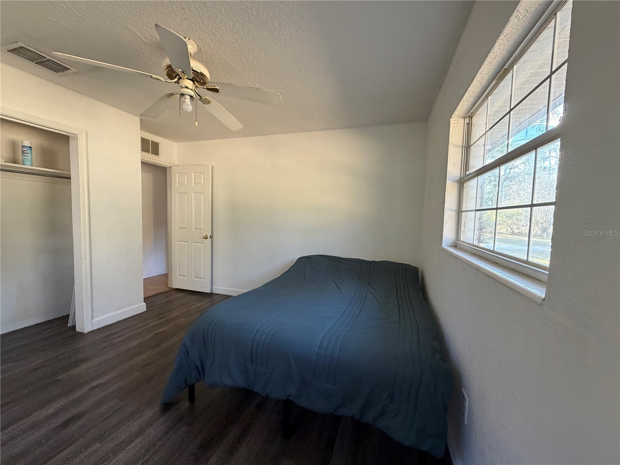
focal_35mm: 14
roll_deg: -0.6
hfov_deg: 102.1
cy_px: 232
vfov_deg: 85.7
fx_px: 251
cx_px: 310
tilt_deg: -2.5
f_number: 2.2
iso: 400
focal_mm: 2.22
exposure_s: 1/60
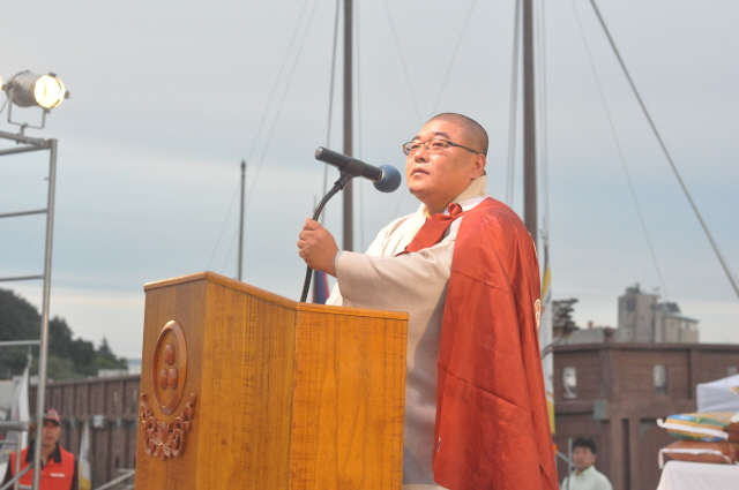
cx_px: 370
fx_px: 1599
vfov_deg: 17.4
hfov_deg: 26.0
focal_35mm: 78
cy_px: 245
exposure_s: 1/800
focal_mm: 52
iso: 2000
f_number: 5.6
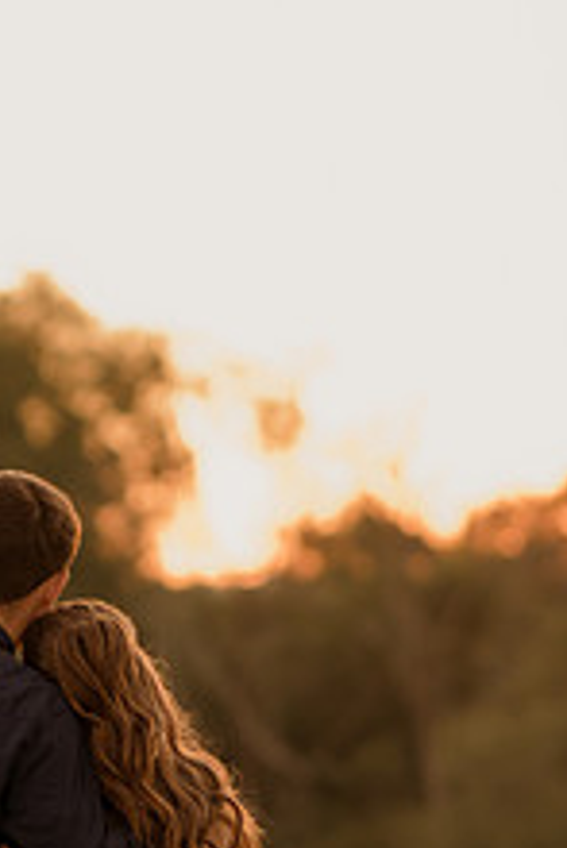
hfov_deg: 5.3
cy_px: 813
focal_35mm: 260
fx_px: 6132
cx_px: 19
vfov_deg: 7.9
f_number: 1.8
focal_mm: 85
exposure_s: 1/125
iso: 100
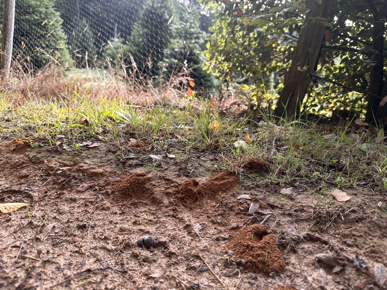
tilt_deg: -16.9
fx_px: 268
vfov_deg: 56.8
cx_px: 194
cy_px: 145
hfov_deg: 71.6
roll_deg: -11.3
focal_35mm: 24
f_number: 1.78
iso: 80
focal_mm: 6.86
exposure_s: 1/248
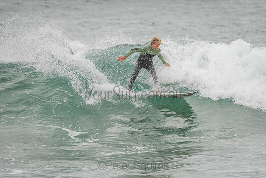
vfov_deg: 2.8
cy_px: 89
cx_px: 133
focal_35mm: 500
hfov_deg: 4.1
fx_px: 3695
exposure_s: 1/2000
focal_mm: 500
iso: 320
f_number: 5.6
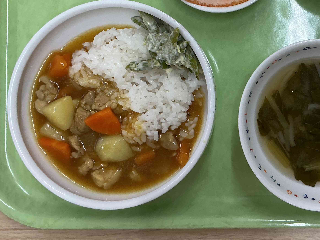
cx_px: 238
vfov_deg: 28.6
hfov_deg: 37.3
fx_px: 462
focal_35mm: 50
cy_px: 53
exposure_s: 1/120
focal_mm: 3
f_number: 1.8
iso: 64
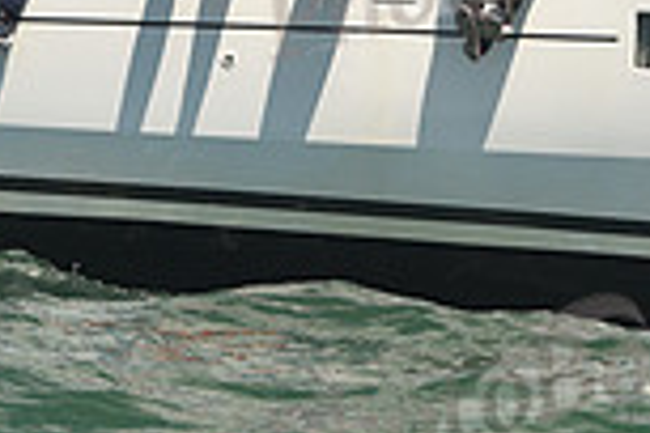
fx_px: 5145
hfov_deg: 7.2
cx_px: 47
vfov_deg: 4.8
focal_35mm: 285
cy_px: -210
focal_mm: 75
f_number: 5.6
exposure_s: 1/800
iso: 250
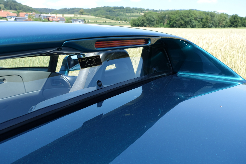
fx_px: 239
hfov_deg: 54.4
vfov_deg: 37.8
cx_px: 121
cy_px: 84
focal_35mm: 35
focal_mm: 12.64
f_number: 4
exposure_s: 1/400
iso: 125
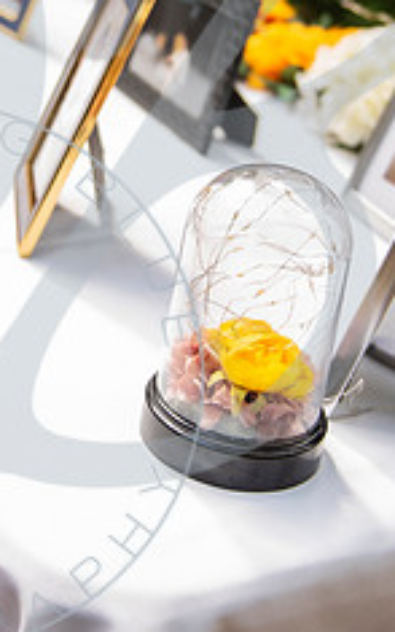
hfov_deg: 16.6
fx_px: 1343
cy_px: 152
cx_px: 62
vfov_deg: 26.1
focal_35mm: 78
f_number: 2.8
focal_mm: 31
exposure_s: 1/320
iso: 100
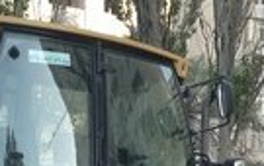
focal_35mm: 101
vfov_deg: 10.9
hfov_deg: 20.2
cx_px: 223
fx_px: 728
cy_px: 406
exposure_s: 1/123
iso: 100
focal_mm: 3.83
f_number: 2.2
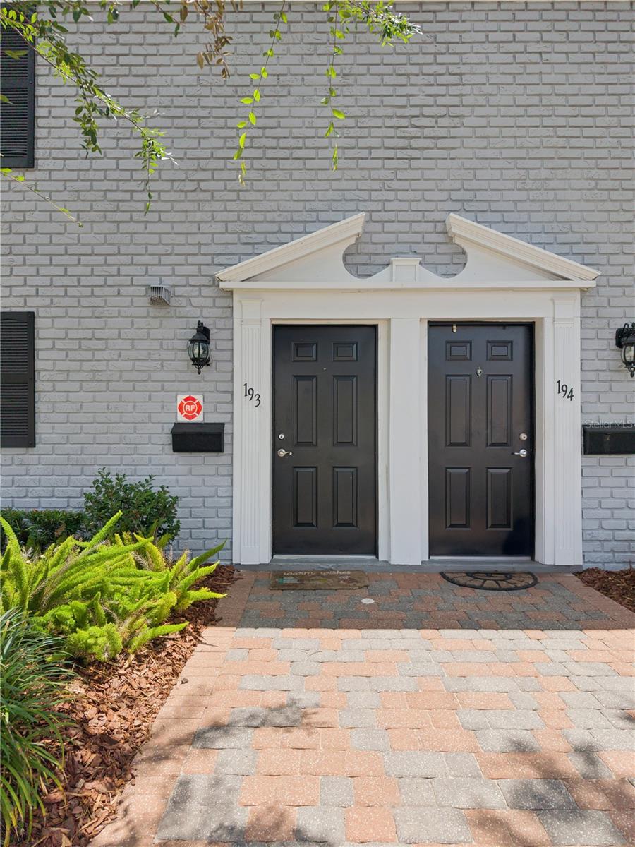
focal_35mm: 24
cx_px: 318
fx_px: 587
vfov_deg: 71.6
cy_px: 424
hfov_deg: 56.8
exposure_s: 1/2500
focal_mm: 8.7
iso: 290
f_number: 1.8
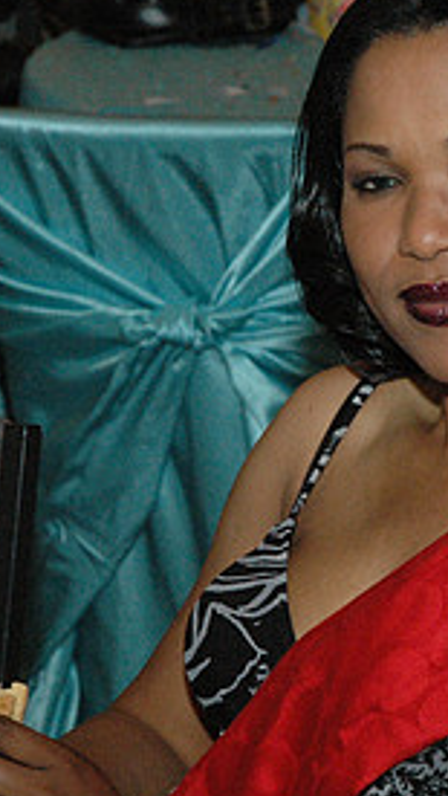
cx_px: 422
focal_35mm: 182
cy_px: 376
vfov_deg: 11.8
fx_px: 3840
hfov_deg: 6.7
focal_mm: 55
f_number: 5.6
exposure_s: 1/60
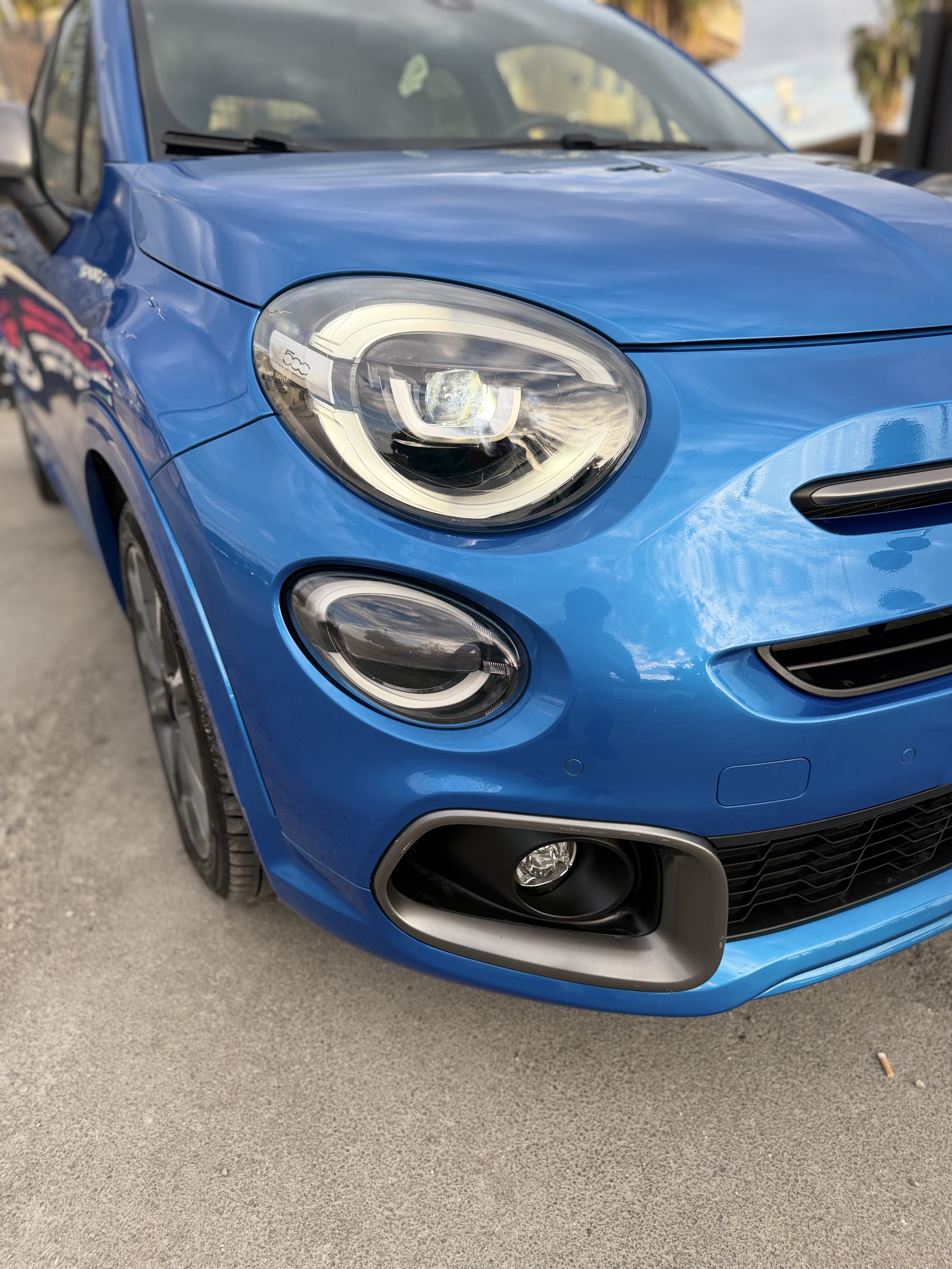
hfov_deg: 56.8
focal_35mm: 24
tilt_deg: -23.0
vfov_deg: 71.6
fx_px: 880
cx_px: 476
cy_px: 634
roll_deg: +0.2
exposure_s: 1/1032
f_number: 1.78
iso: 100
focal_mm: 6.76
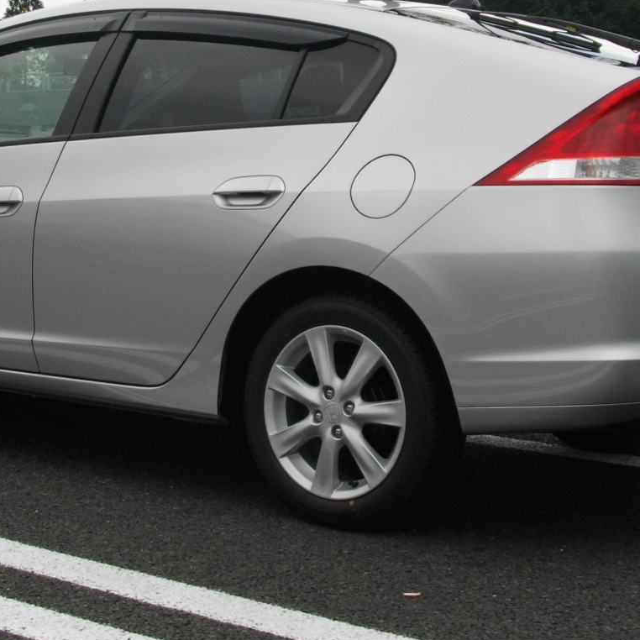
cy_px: 200
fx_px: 1590
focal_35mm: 76
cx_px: 291
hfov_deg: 22.8
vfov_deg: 22.6
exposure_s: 1/250
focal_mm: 5.7
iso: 100
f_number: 2.9
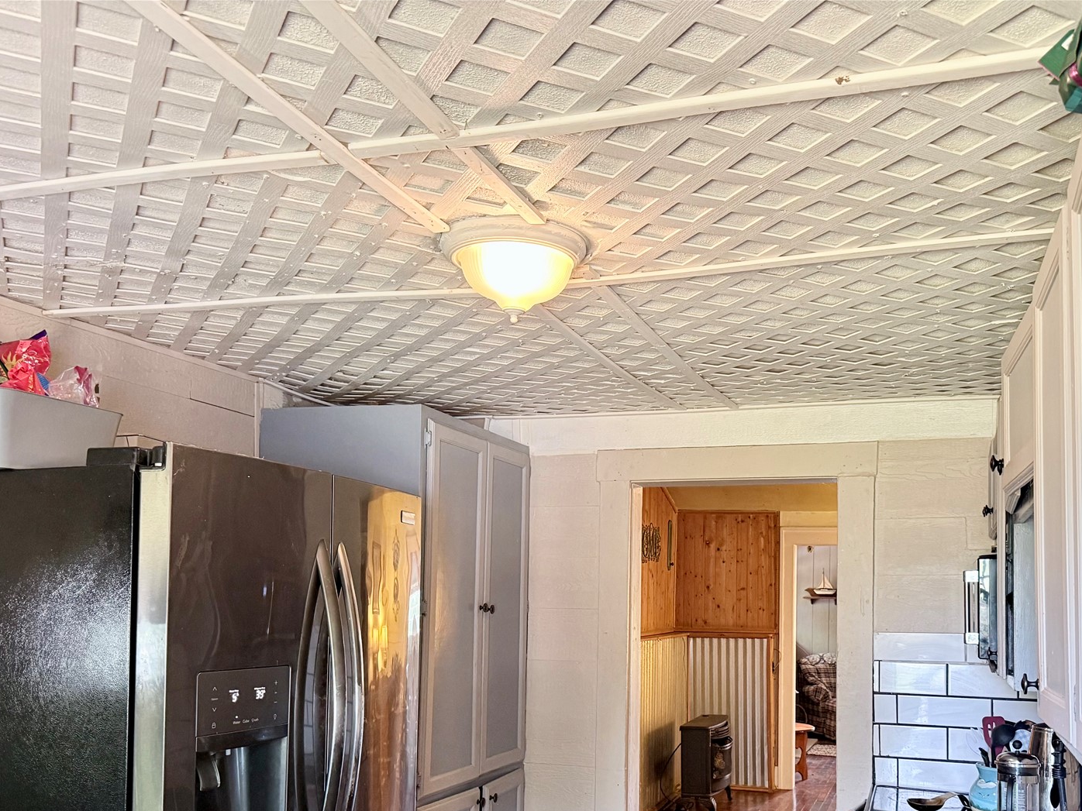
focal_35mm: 33
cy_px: 557
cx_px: 601
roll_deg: -0.8
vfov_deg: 42.2
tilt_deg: +2.9
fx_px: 1031
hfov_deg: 55.2
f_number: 1.78
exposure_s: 1/60
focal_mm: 6.76
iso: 320
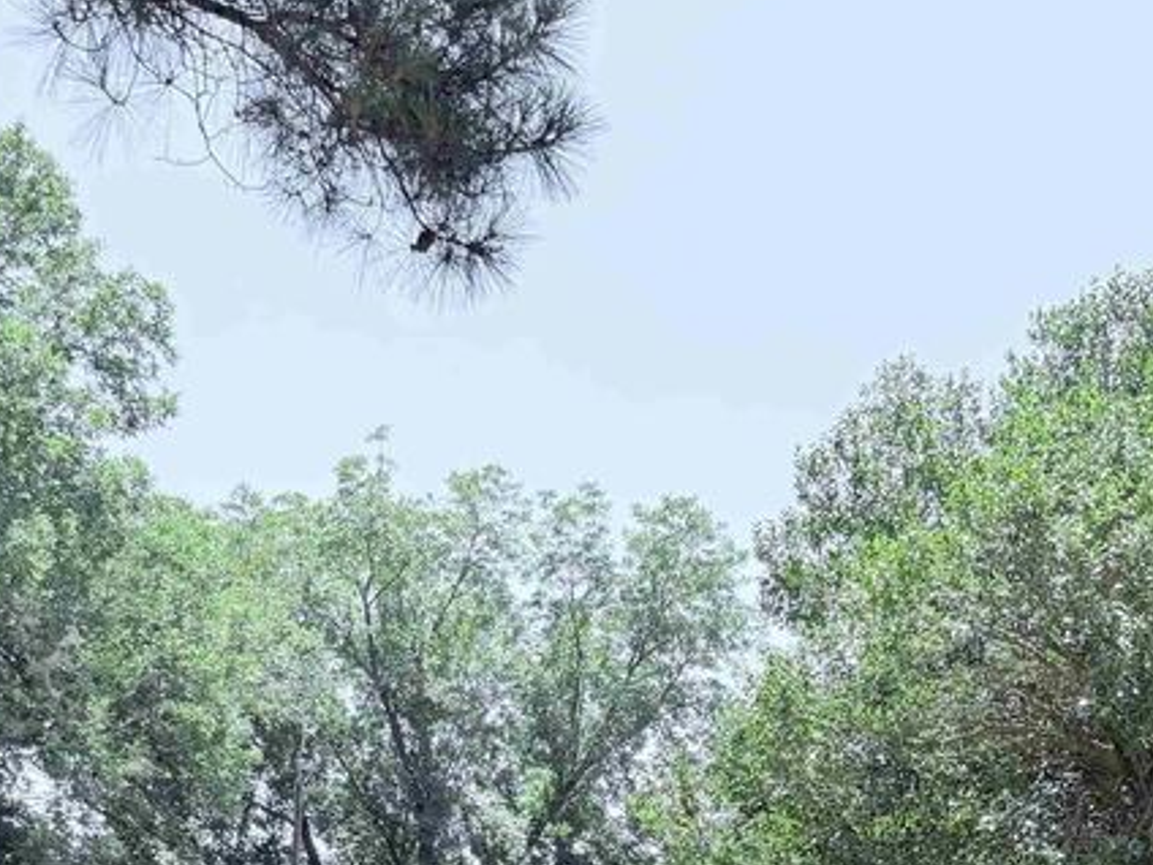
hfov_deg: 33.0
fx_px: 1932
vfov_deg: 23.8
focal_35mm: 58
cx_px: 394
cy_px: 925
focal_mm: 6.76
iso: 100
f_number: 1.78
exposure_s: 1/772
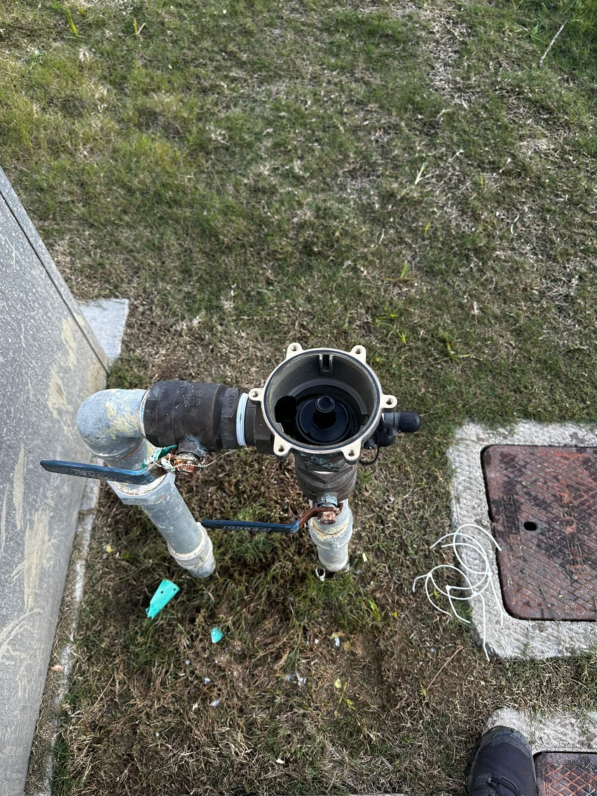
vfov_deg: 71.6
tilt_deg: -61.4
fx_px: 552
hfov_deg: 56.8
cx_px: 298
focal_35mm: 24
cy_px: 398
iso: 80
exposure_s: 1/298
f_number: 1.78
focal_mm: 6.86
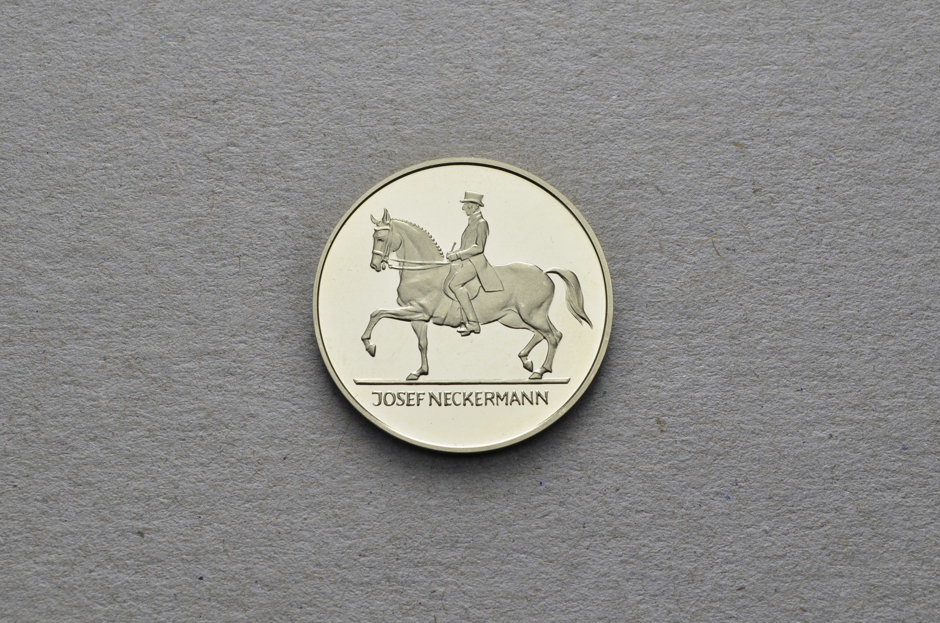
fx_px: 2150
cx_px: 470
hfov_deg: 24.7
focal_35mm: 82
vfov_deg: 16.5
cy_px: 312
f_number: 14
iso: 400
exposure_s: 1/250
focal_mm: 55
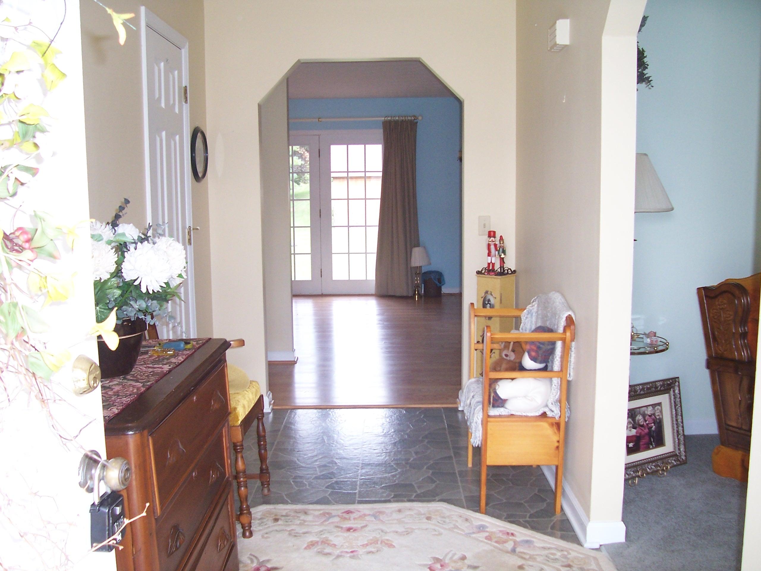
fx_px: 747
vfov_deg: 41.8
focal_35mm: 34
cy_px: 286
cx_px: 380
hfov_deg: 54.0
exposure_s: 1/90
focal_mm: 5.6
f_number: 2.7
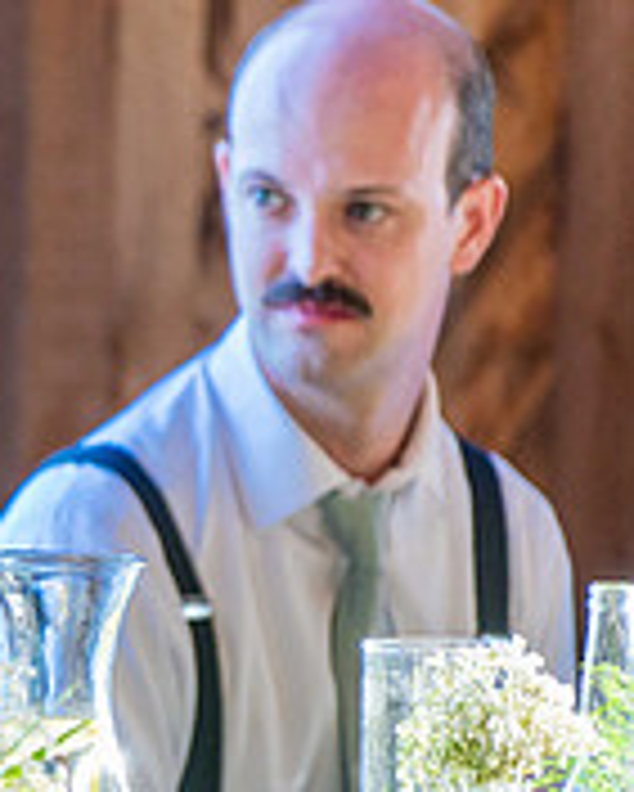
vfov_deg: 4.2
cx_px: -454
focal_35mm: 463
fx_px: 10850
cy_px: 655
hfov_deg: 3.3
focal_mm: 150
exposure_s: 1/400
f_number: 2.8
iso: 1000
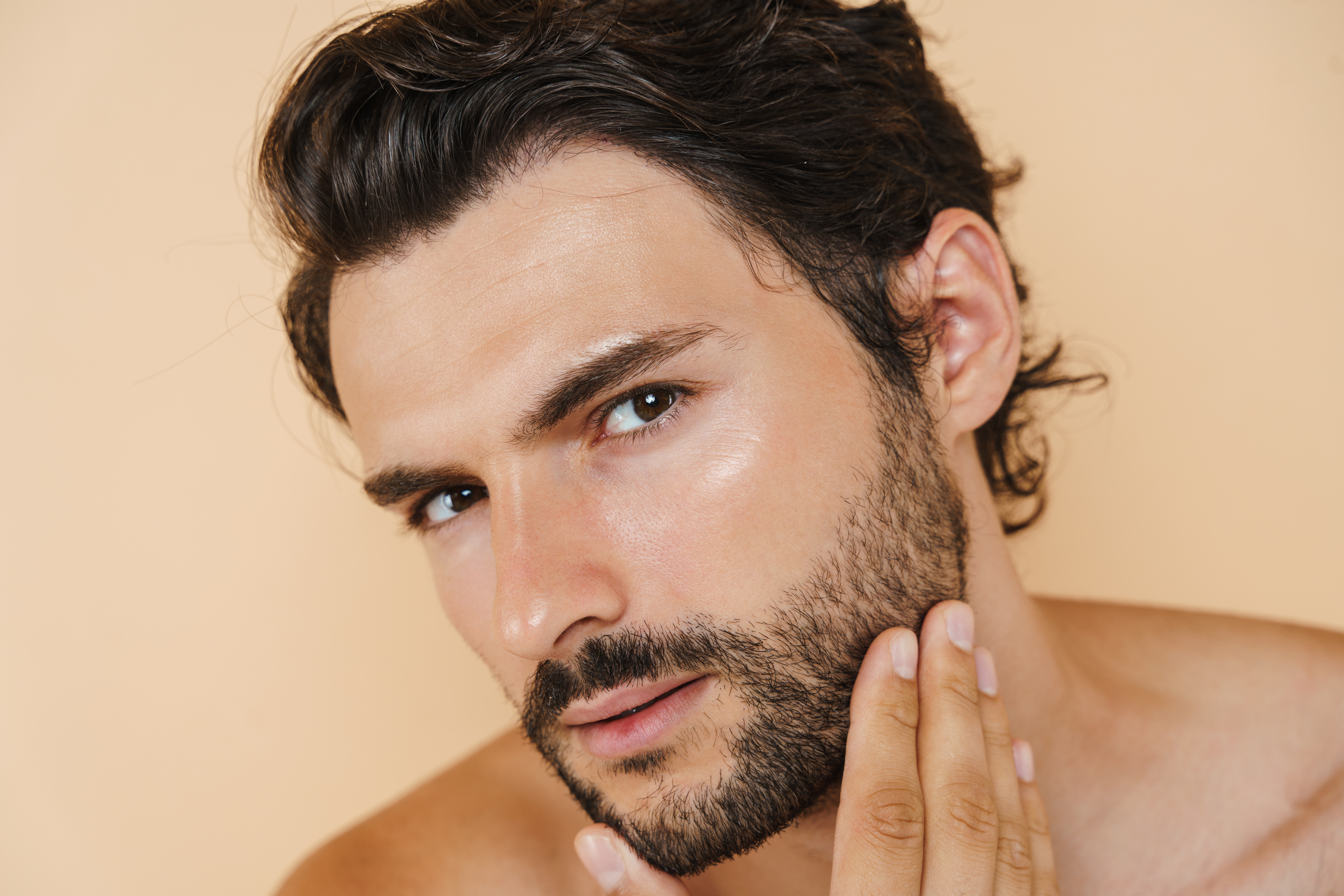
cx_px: 672
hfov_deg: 27.0
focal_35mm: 75
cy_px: 448
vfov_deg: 18.2
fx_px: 2800
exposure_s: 1/160
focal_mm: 75
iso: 100
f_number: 5.6
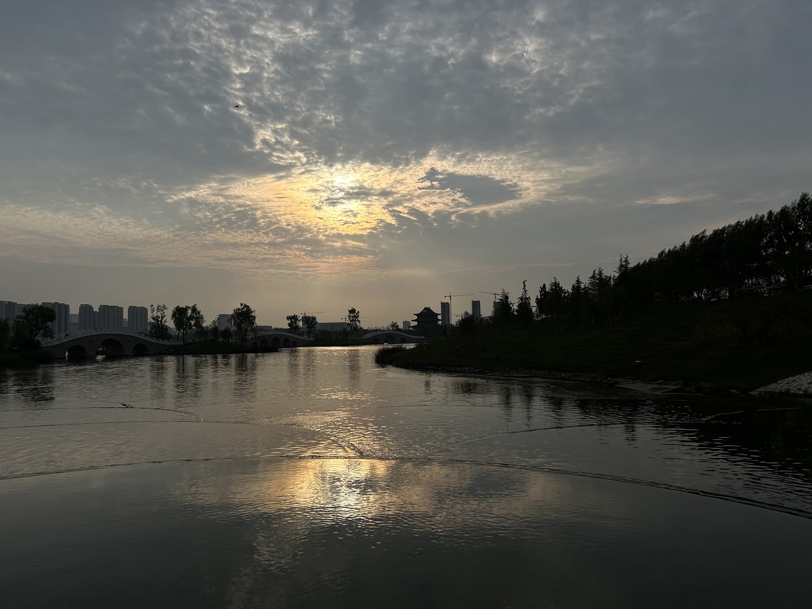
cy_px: 304
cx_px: 406
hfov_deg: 67.3
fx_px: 610
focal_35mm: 26
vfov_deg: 53.1
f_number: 1.5
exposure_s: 1/11364
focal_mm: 5.7
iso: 50
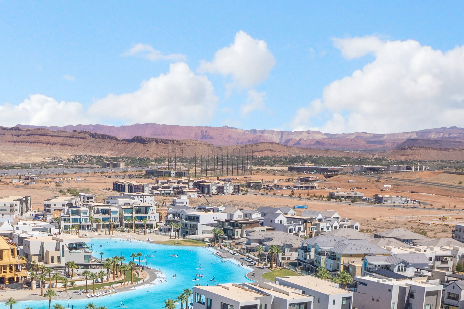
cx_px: 150
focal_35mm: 56
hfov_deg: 35.3
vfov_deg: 22.3
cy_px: 370
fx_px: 722
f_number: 2.8
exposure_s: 1/160
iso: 100
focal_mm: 8.38
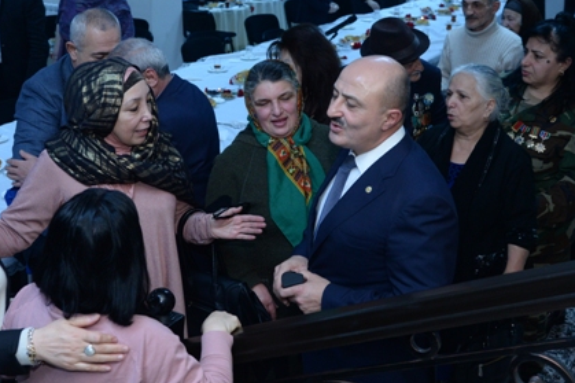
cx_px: 235
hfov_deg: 38.1
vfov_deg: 25.9
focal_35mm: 52
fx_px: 830
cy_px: 163
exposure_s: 1/125
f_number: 5
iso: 2200
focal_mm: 34
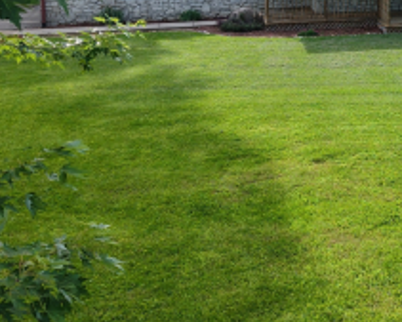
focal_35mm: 74
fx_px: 881
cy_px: -11
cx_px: 473
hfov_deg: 23.6
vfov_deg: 20.0
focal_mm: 8.67
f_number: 1.8
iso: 100
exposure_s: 1/640
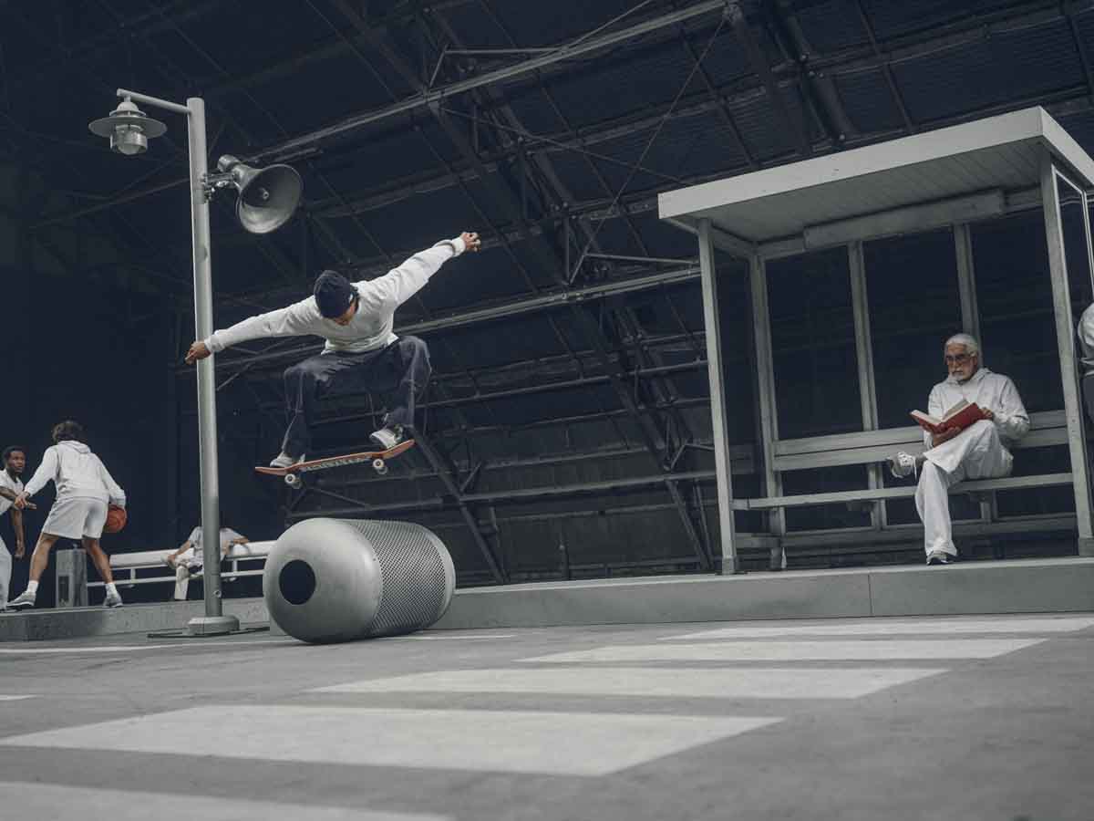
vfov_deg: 36.0
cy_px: 410
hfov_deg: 46.8
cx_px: 547
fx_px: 1264
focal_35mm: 40
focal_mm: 50.8
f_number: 4
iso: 800
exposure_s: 1/640
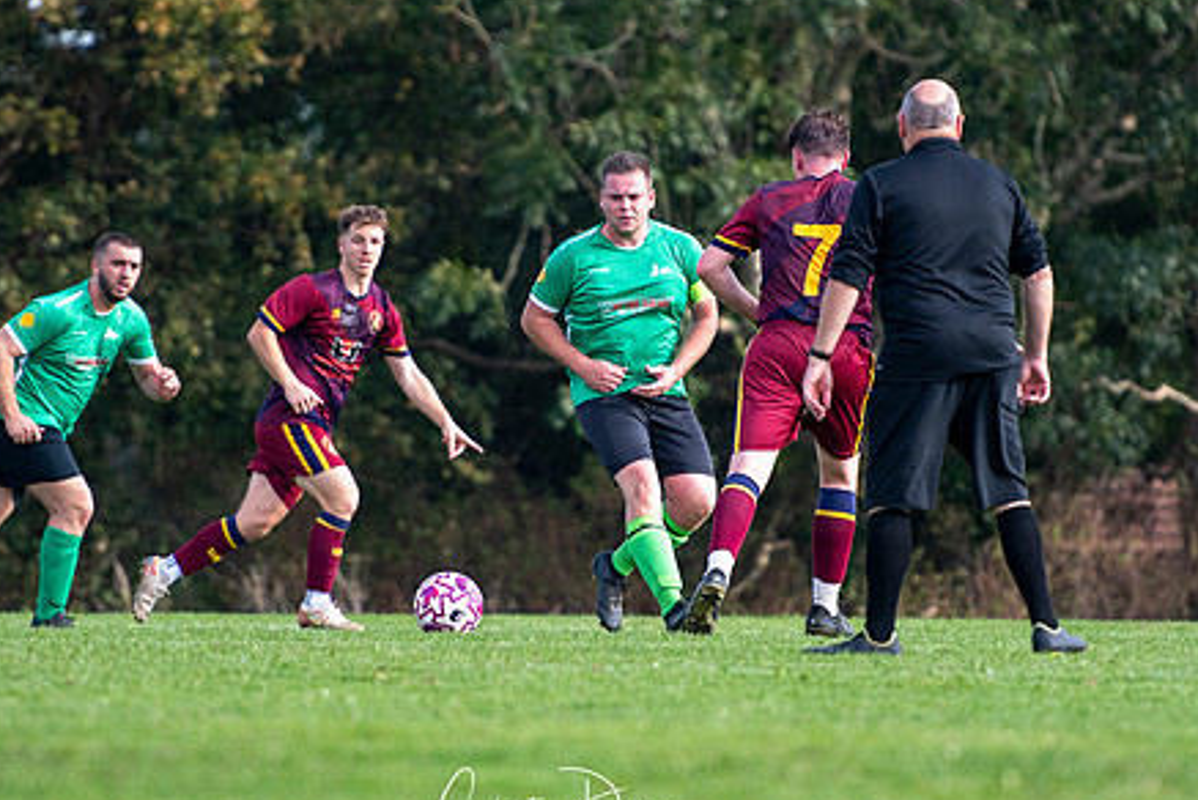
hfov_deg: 3.7
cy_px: 388
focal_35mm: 553
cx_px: 598
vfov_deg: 2.5
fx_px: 18414
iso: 320
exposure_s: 1/1600
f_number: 2.8
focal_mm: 200
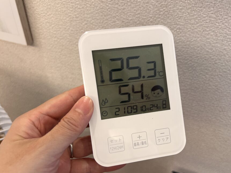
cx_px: 129
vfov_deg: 45.3
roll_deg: -5.1
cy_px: 98
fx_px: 207
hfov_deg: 58.2
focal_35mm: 31
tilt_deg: -38.7
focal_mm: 5.7
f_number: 1.5
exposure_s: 1/121
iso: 100
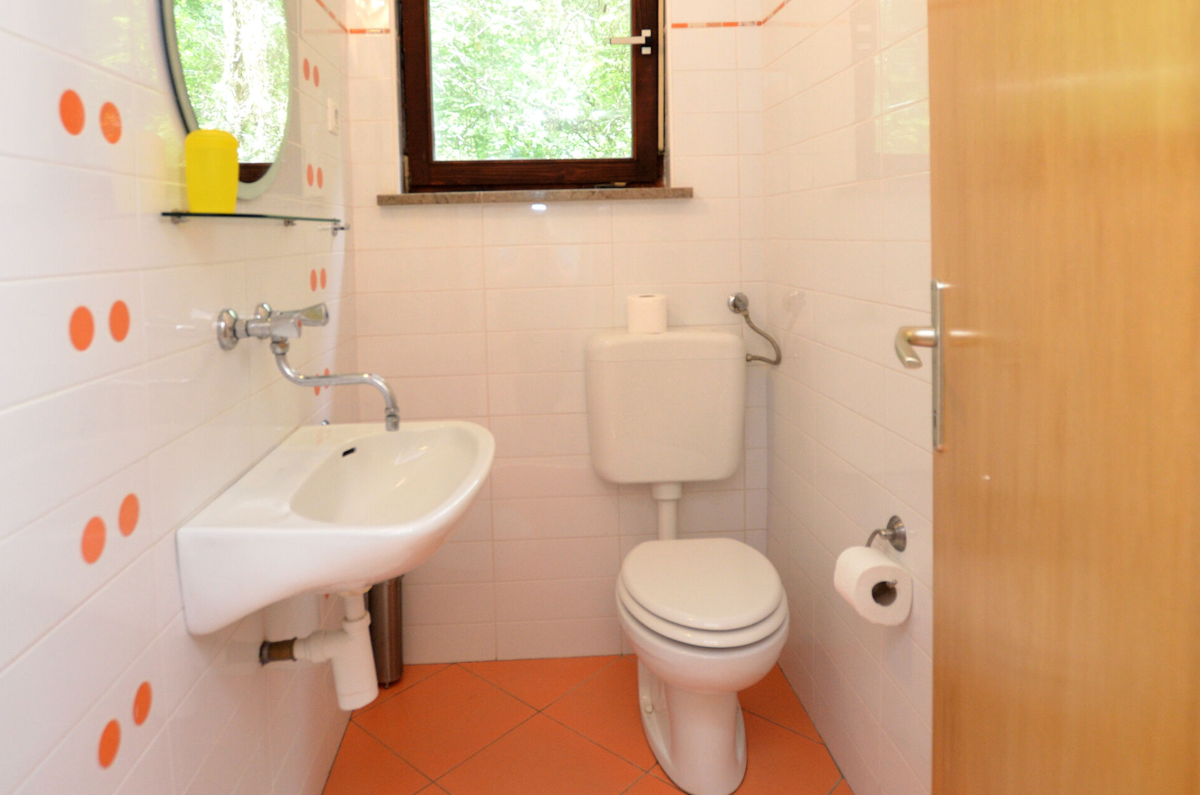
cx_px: 541
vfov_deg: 55.9
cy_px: 272
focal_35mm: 22
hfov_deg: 78.5
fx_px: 732
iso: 800
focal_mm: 10
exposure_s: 1/60
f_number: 4
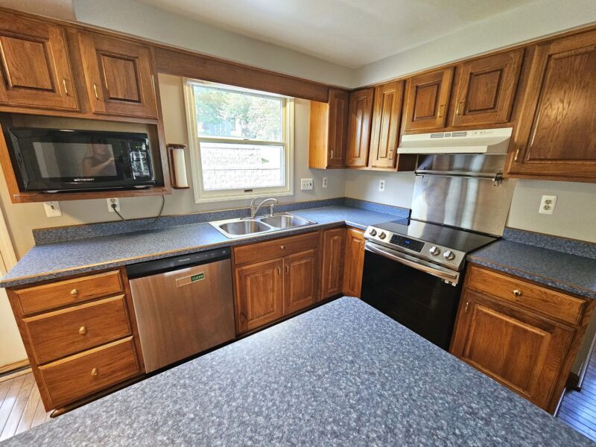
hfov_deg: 106.2
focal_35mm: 13
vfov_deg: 89.9
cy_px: 224
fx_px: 224
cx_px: 298
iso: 320
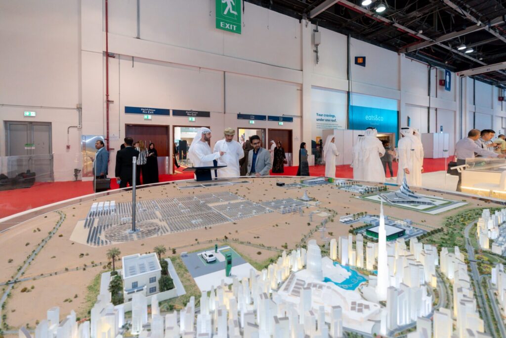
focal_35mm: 16
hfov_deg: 96.7
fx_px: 225
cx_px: 253
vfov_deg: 73.8
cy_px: 169
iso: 1250
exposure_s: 1/200
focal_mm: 16
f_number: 3.5
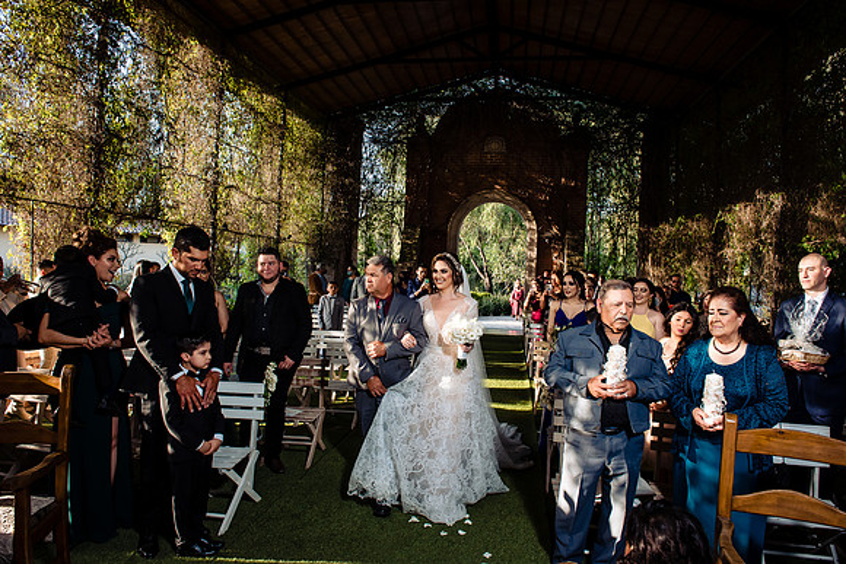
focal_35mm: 24
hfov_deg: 73.7
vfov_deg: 53.2
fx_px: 564
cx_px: 423
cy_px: 282
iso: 1000
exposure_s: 1/200
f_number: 7.1
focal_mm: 24
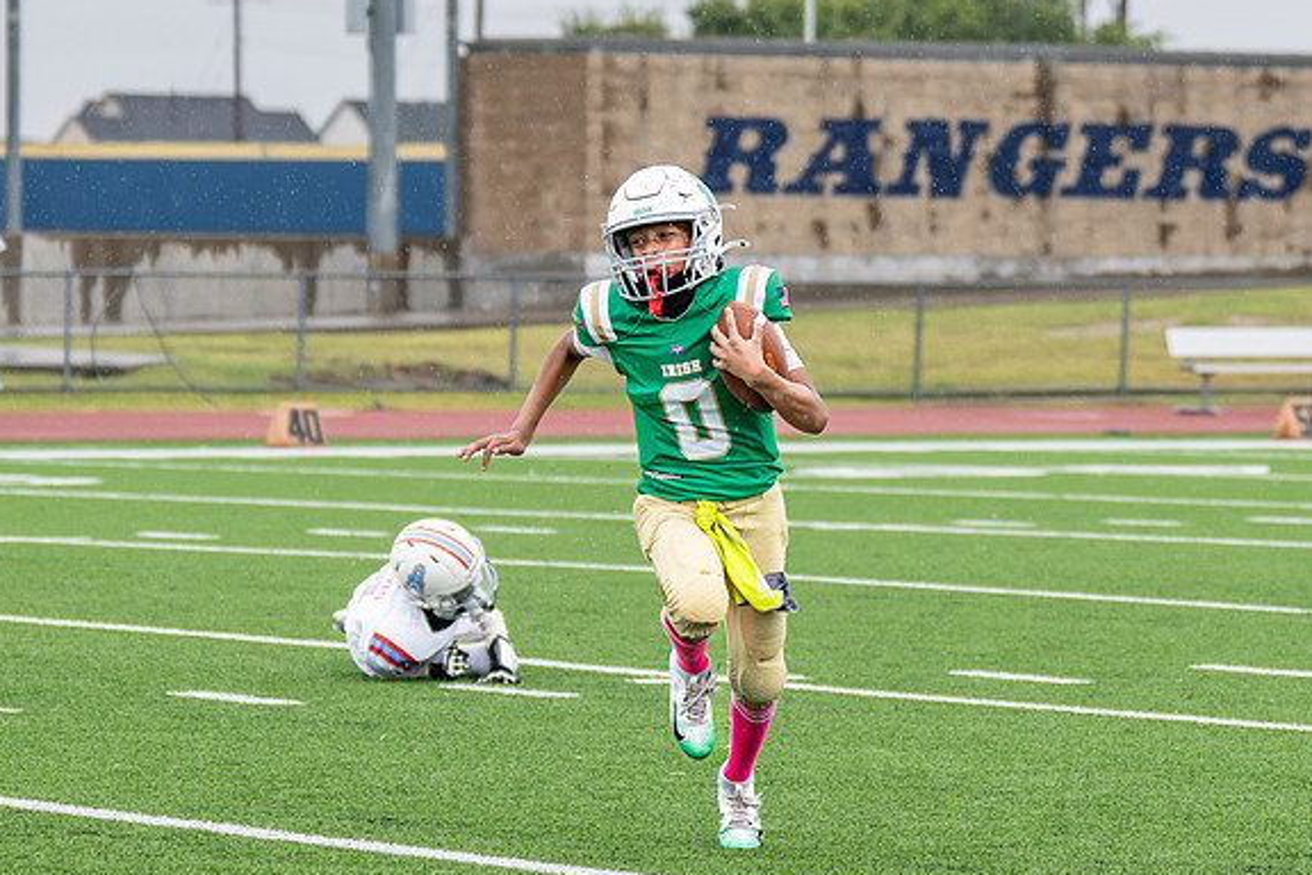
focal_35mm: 228
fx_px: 8309
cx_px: 748
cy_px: 458
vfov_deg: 6.0
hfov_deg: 9.0
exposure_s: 1/1000
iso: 400
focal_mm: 80
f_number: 2.8
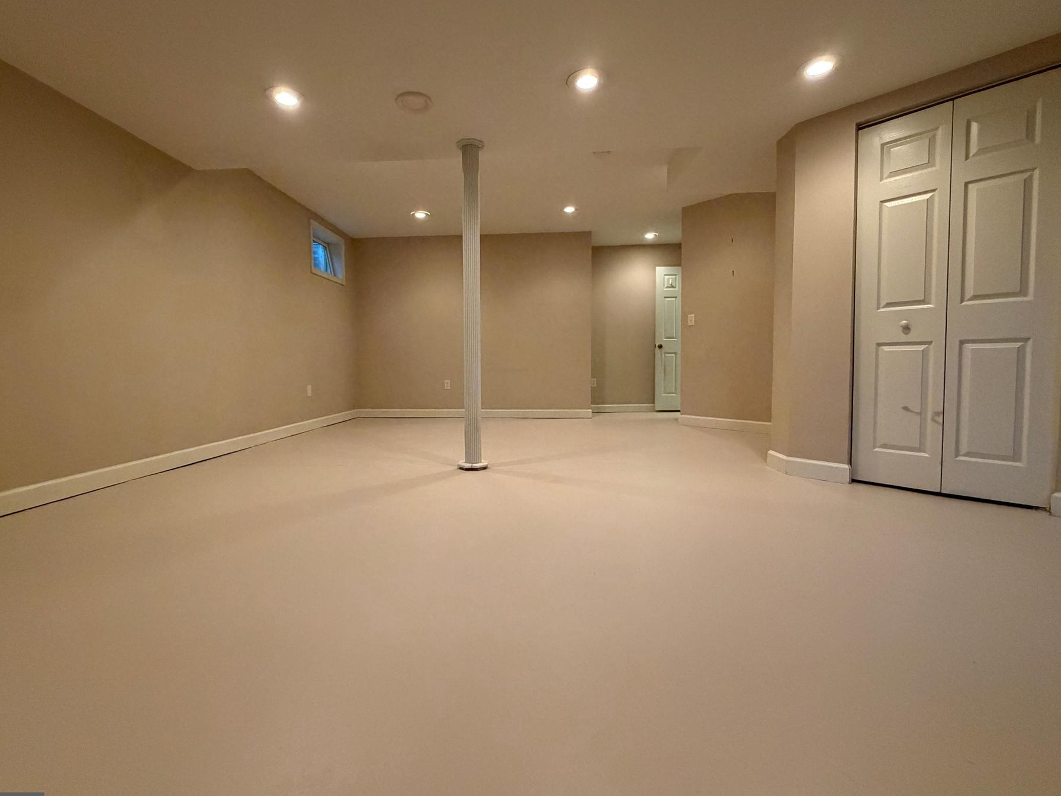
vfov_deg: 78.1
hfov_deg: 94.4
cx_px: 503
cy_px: 386
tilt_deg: -2.7
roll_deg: +0.1
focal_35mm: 16
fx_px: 490
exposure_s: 1/60
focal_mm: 2.22
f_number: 2.2
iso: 500
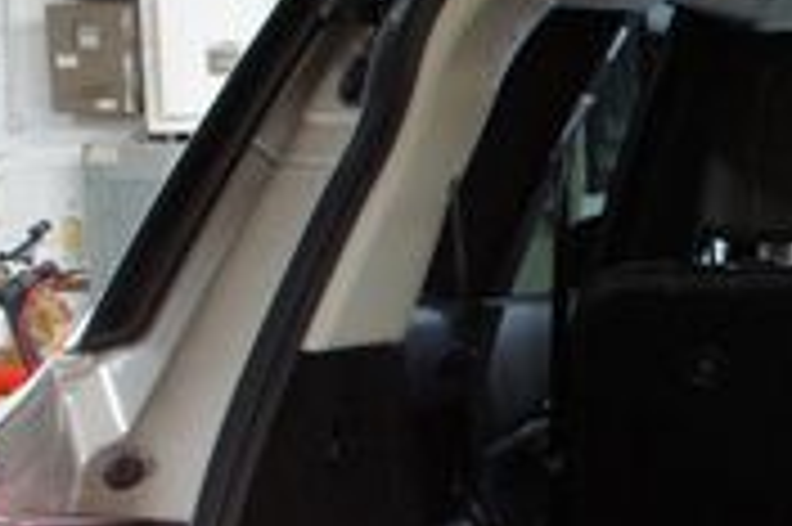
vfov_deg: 13.3
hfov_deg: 18.6
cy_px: 742
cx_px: 1161
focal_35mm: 98
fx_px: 2154
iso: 800
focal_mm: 18
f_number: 3.5
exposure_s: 1/30
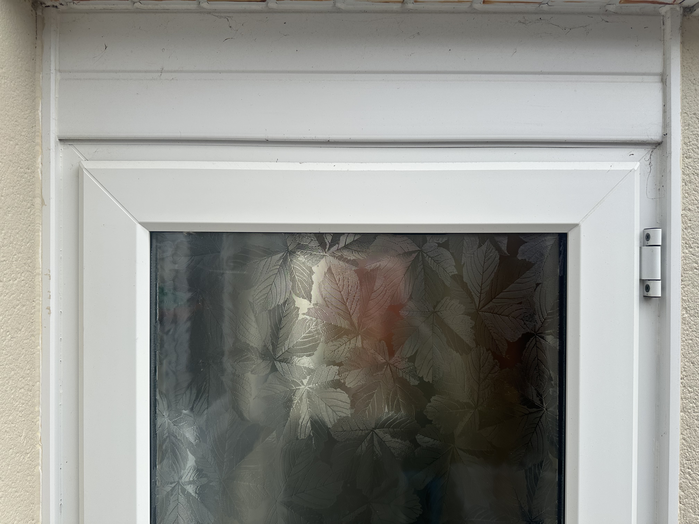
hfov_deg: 71.6
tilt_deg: -0.2
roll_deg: -0.9
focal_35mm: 24
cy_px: 262
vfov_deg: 56.8
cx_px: 350
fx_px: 485
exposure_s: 1/1562
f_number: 1.78
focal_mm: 6.86
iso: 80
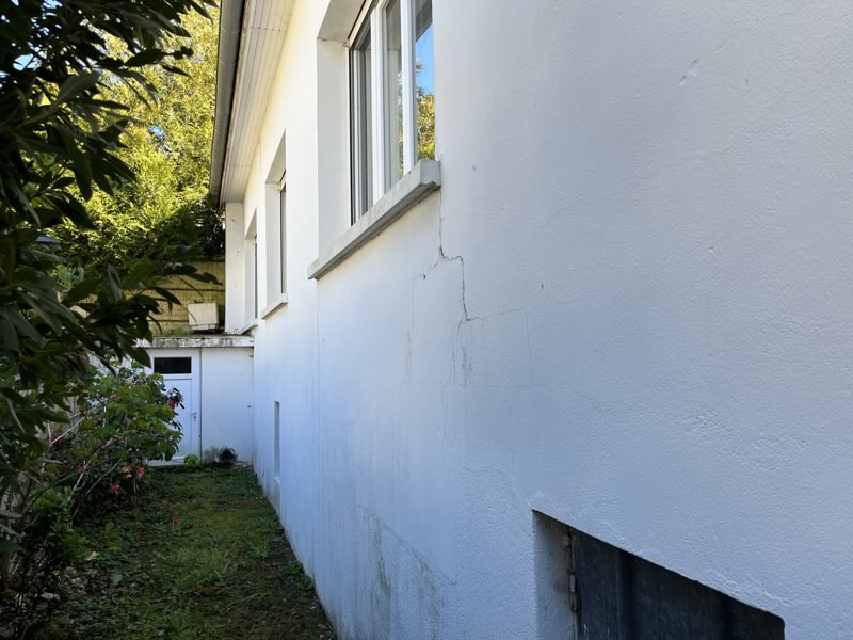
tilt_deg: +2.5
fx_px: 641
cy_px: 320
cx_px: 426
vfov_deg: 53.1
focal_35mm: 26
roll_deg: +1.5
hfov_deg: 67.3
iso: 50
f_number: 1.6
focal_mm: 5.1
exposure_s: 1/520
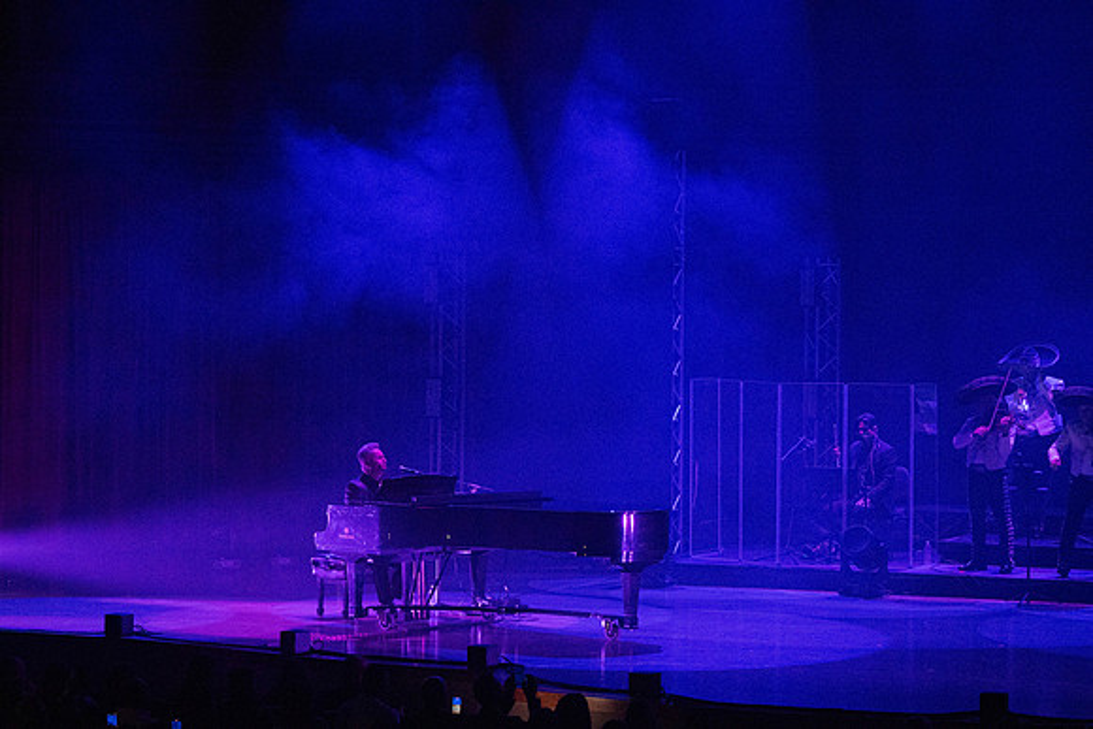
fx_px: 3948
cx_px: 546
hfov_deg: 15.8
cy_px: 364
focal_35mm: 130
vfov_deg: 10.6
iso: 16000
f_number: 5
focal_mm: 130
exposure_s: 1/320
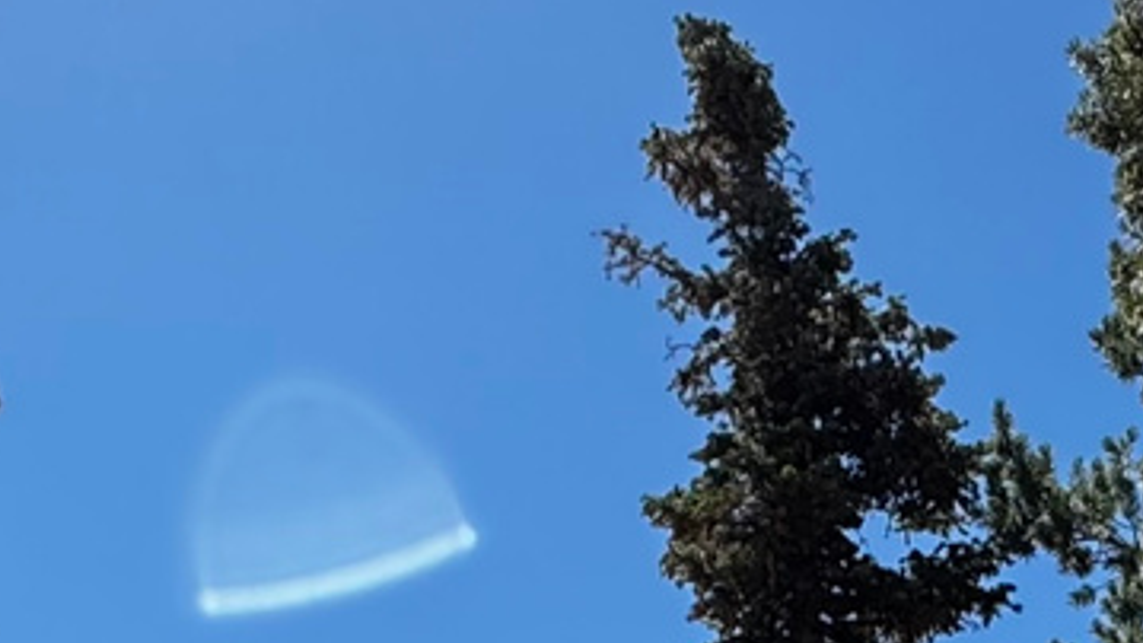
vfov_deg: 10.7
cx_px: 637
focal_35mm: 87
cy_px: 1789
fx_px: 2637
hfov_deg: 24.4
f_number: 2.2
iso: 40
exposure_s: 1/879
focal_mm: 2.22
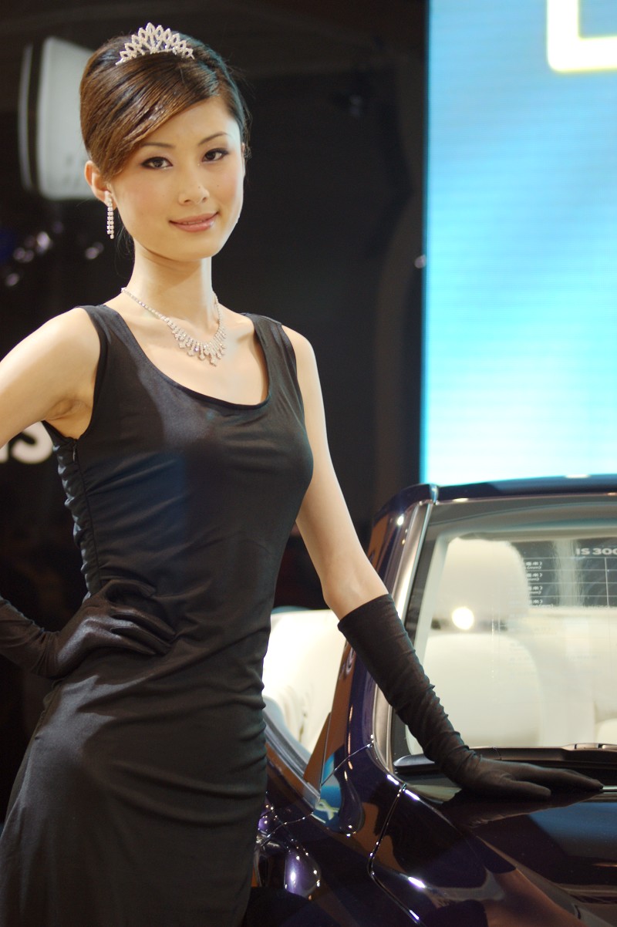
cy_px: 464
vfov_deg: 18.2
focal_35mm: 112
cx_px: 308
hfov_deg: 12.2
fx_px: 2895
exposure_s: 1/20
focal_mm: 75
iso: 200
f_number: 4.5
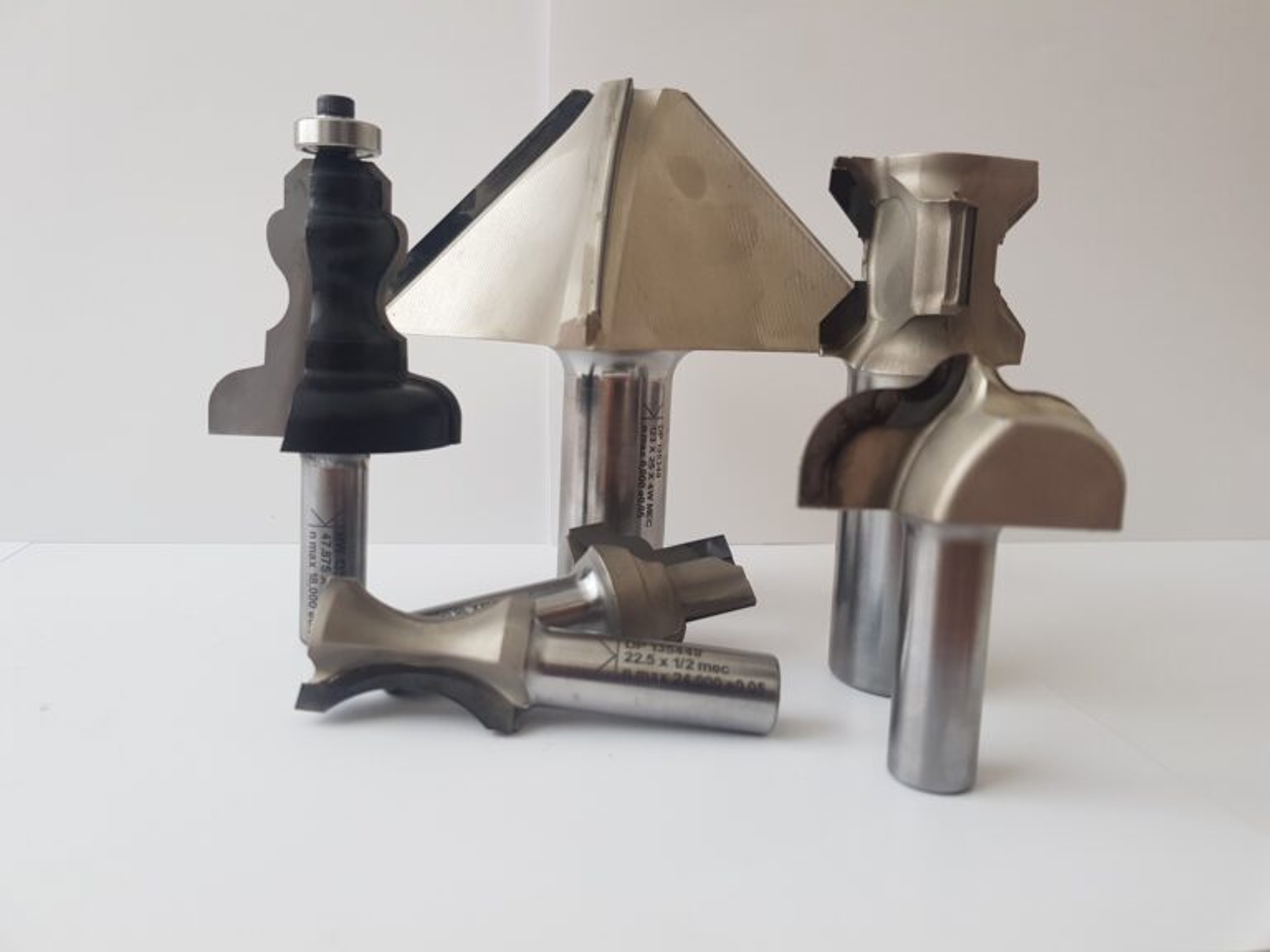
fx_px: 954
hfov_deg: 67.3
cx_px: 635
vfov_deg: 53.1
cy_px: 476
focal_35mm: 26
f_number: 1.7
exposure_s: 1/100
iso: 64
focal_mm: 4.2
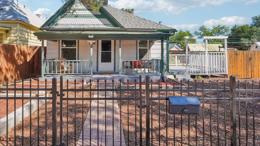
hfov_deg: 78.4
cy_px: 50
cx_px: 112
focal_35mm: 23
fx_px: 158
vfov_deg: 48.9
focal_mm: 12.5
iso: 800
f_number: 8
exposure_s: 1/500
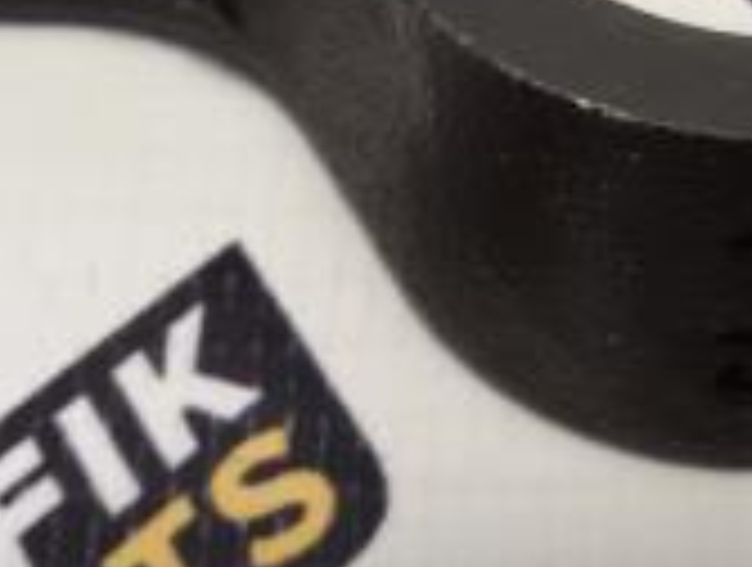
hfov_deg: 19.5
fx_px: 2177
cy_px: -88
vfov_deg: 14.4
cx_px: 563
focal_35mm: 100
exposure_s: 1/33
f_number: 2.4
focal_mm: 2.93
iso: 80
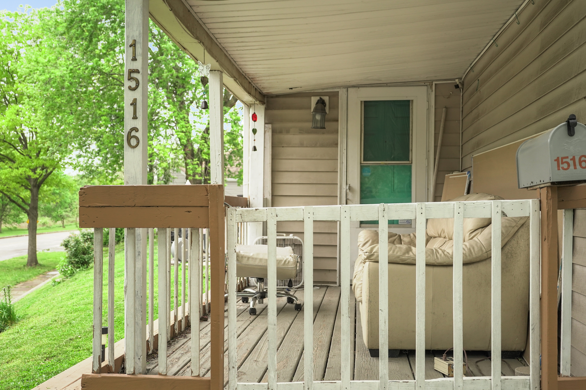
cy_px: 195
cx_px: 293
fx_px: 553
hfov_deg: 55.8
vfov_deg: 38.9
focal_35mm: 34
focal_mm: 34
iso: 1000
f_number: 4
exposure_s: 1/800
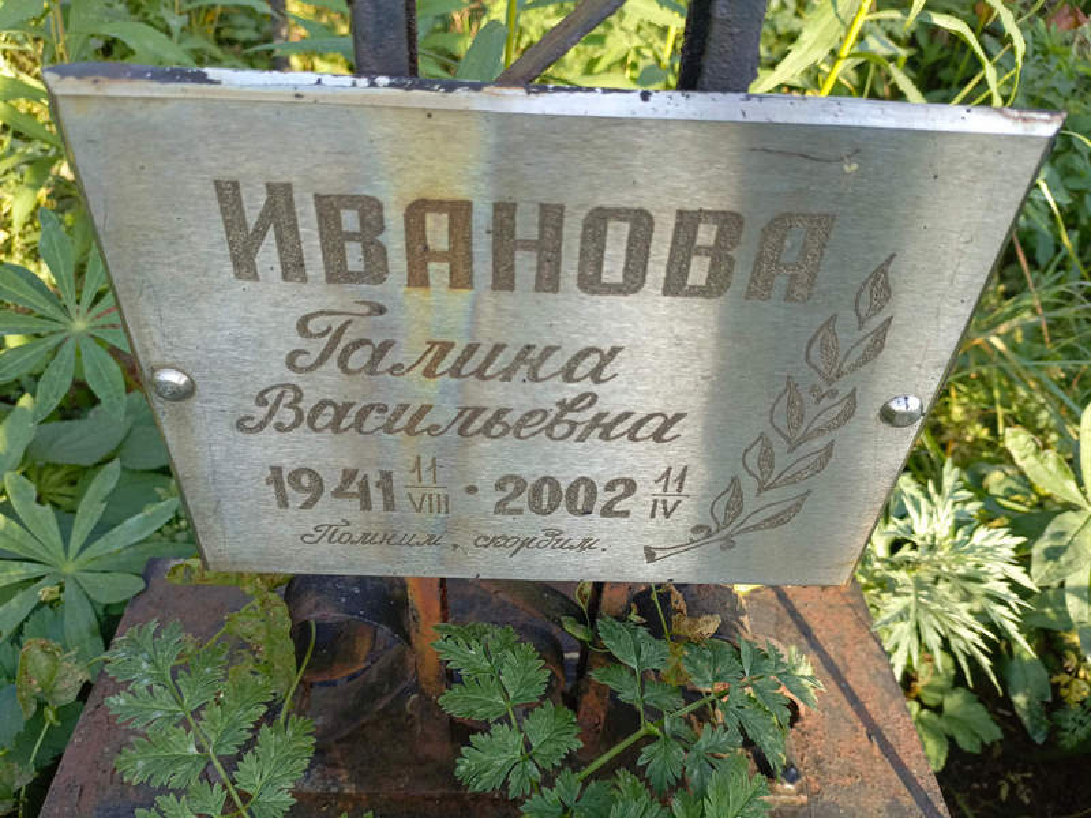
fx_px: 788
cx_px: 546
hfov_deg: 69.4
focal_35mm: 25
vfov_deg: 54.9
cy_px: 409
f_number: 1.69
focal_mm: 4.76
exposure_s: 1/147
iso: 112
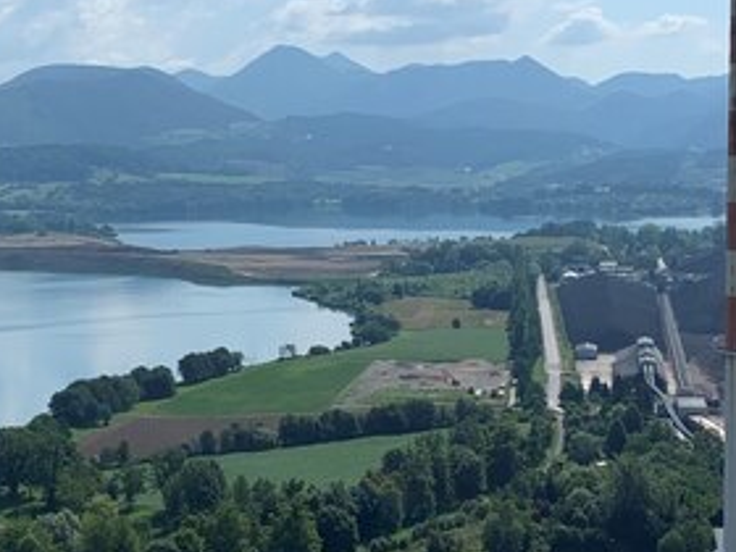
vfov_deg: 18.4
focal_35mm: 80
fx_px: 1701
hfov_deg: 24.3
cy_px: 272
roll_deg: +0.0
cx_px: 260
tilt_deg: -1.5
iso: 25
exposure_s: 1/5128
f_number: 1.8
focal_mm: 4.25
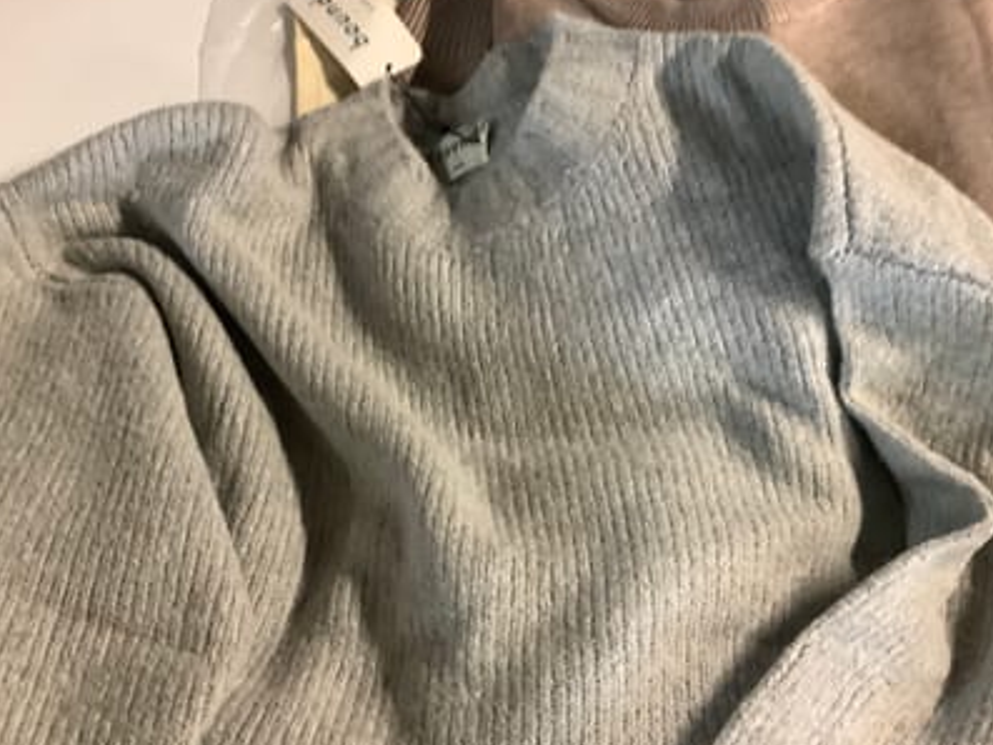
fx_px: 1119
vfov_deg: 36.8
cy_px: 391
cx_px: 475
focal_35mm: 39
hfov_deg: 47.8
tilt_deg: -64.0
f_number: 2.4
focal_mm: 3.3
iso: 320
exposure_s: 1/25
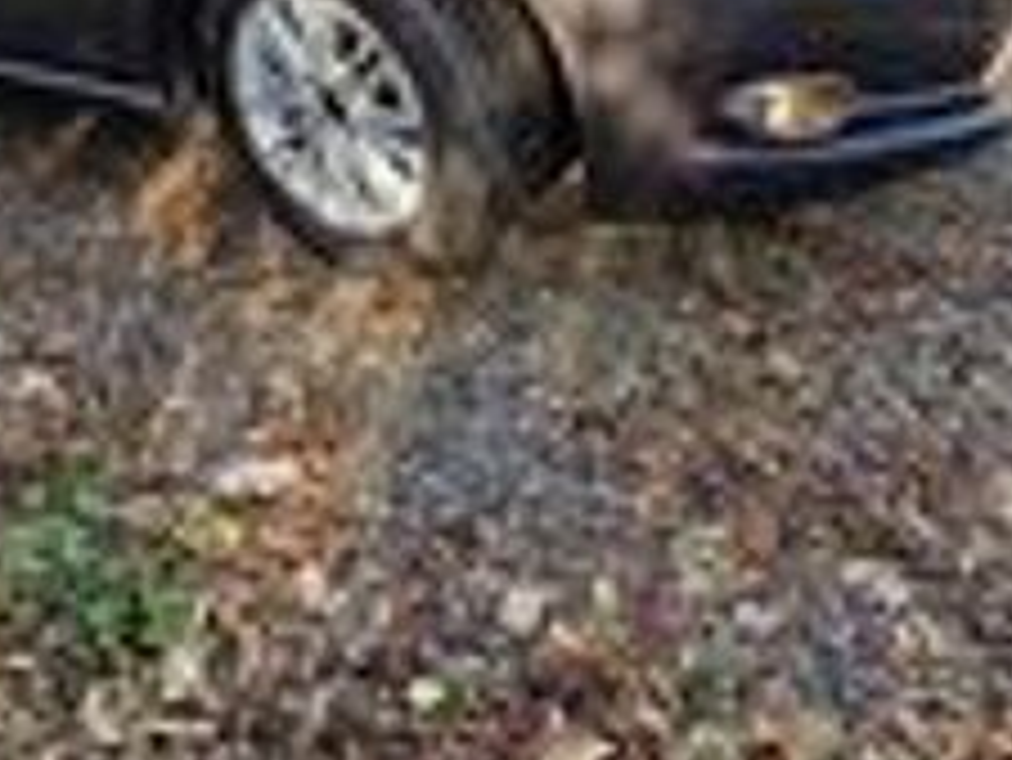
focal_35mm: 49
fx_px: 1433
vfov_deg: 28.5
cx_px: 292
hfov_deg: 38.2
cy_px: 63
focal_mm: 5.4
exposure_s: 1/180
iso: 50
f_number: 1.8
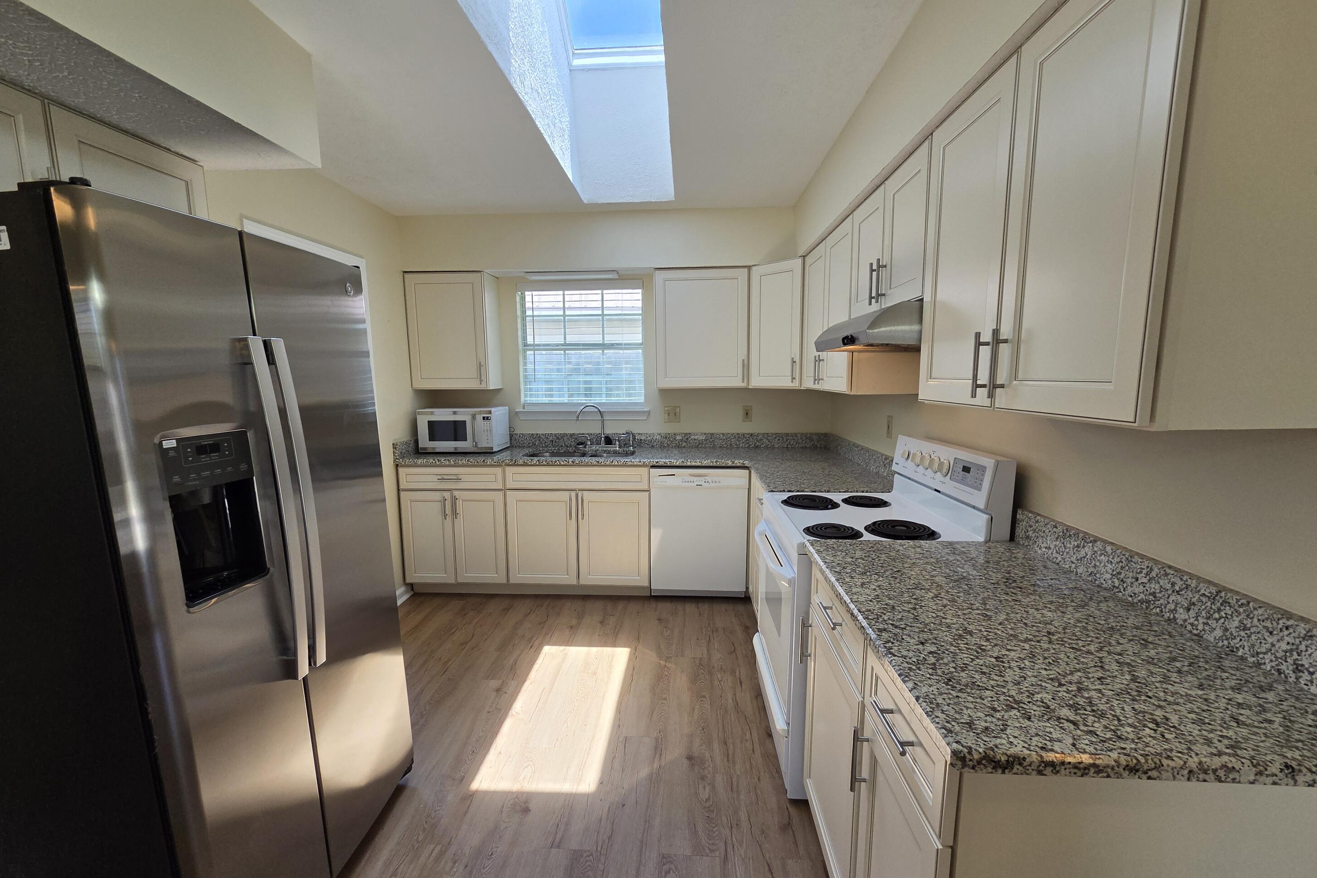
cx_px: 648
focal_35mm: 14
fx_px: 512
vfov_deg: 81.2
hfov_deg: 104.2
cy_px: 462
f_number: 2.2
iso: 100
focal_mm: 2.2
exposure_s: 1/248
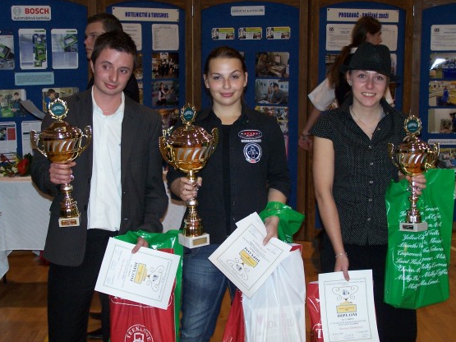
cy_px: 196
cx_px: 215
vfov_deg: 21.6
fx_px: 896
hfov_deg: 28.6
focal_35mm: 68
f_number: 3.1
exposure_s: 1/60
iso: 140
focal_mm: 9.8
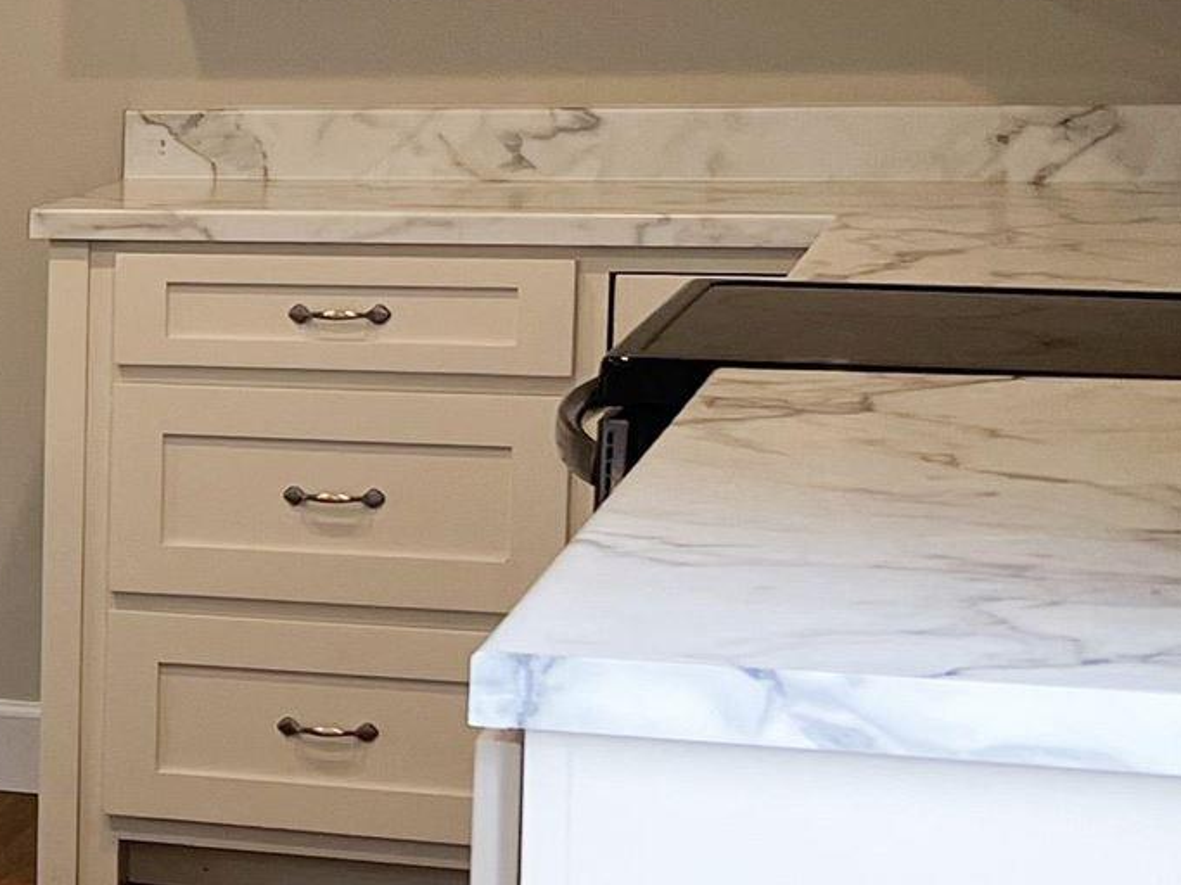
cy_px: 472
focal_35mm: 117
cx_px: -1382
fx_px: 3991
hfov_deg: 13.6
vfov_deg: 12.7
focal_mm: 5.7
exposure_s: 1/120
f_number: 1.5
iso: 50
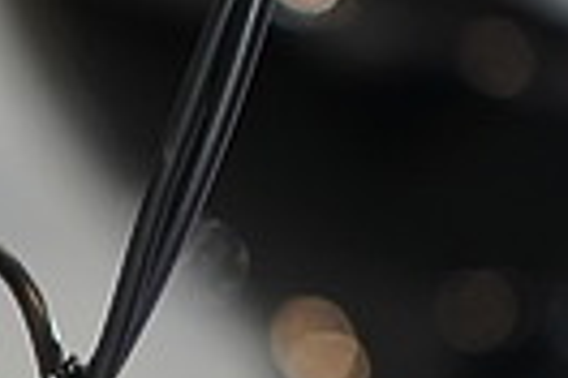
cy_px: 833
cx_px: -805
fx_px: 9813
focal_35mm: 622
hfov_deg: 3.3
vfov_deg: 2.2
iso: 1000
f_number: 4
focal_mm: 105
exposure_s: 1/125
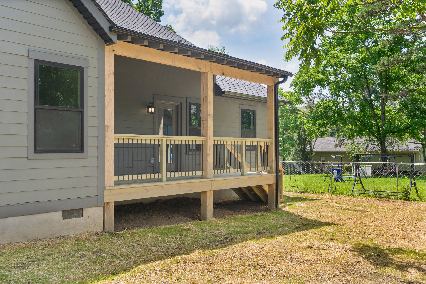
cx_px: 213
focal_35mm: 35
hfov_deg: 54.4
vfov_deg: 37.9
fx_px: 414
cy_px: 142
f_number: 7.1
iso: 320
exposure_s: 1/160
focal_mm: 35
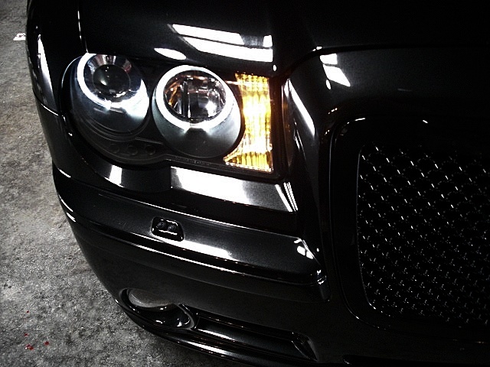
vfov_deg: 39.7
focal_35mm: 36
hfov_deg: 51.4
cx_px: 245
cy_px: 184
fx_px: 510
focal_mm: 6.3
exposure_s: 1/25
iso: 800
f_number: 2.8
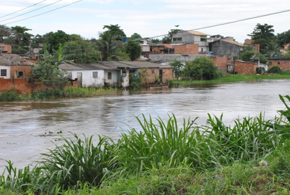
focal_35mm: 76
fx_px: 613
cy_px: 119
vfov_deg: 18.0
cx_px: 126
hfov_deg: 26.6
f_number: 14
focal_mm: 40
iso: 1600
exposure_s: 1/800
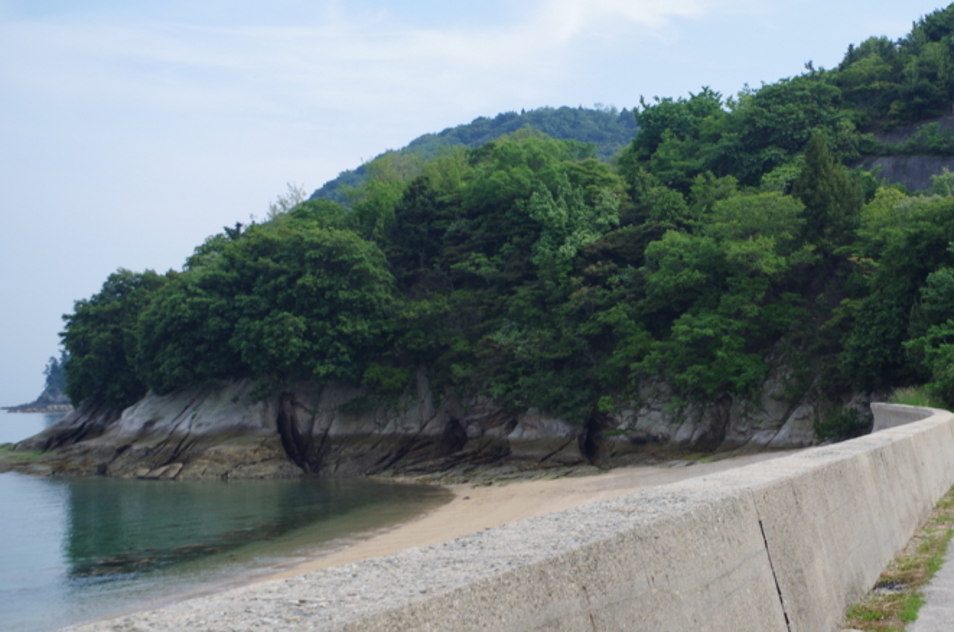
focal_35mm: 48
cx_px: 723
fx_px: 1270
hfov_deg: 40.0
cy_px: 403
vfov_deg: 27.8
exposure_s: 1/500
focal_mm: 21.25
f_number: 5
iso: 160
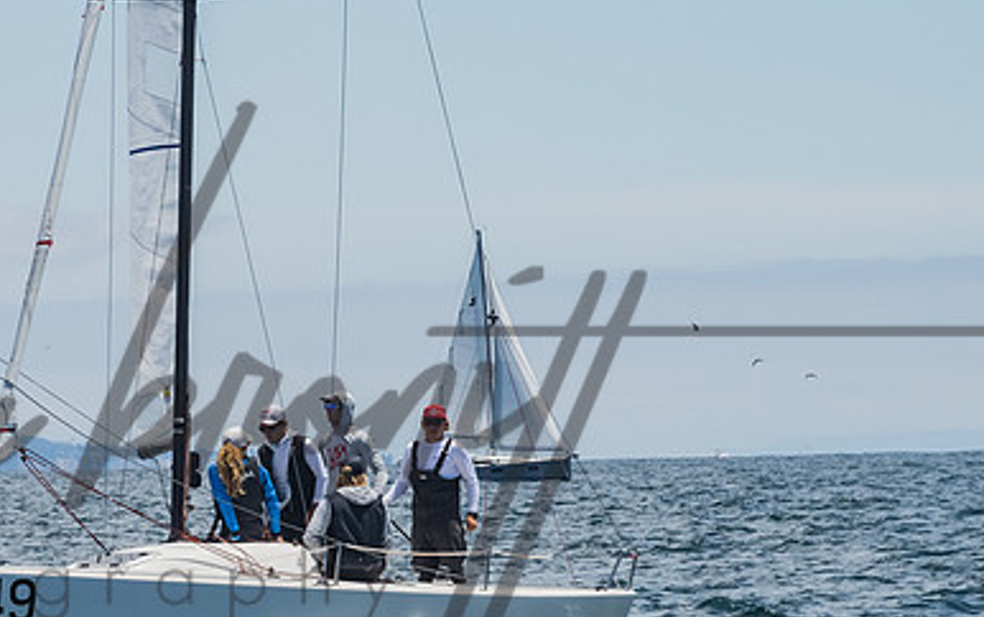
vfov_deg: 3.8
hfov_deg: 6.1
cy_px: 390
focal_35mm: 344
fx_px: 9233
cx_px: 280
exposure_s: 1/1000
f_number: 14
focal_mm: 150
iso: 640
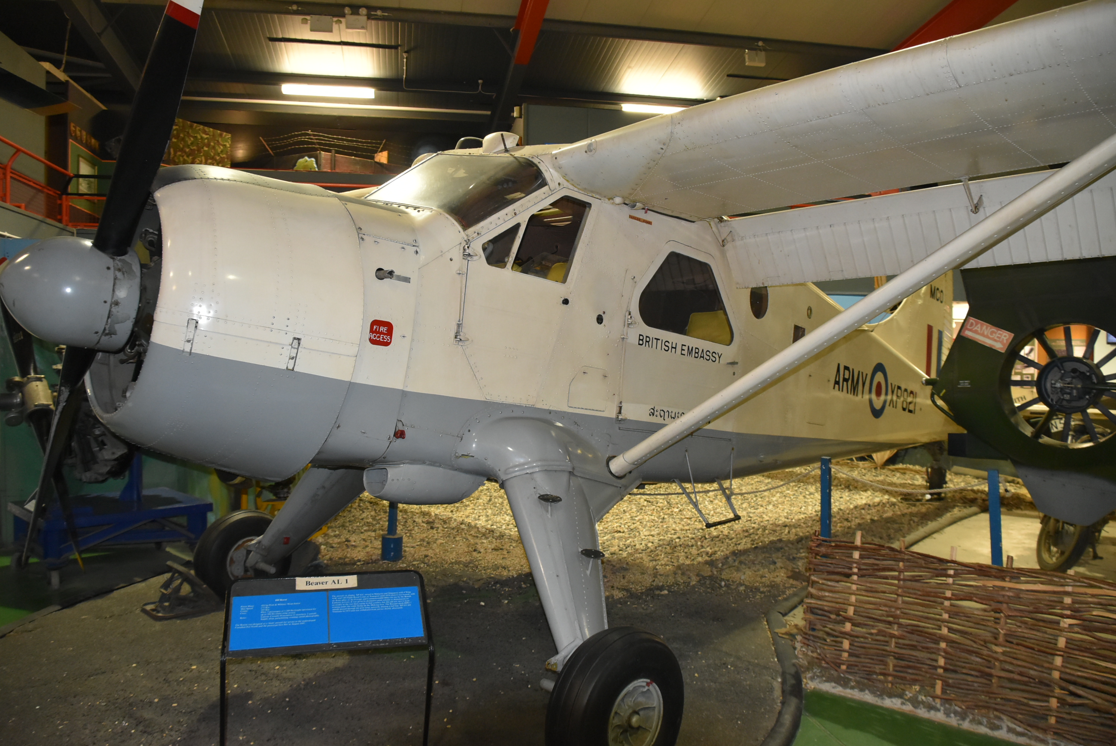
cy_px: 373
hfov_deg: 67.3
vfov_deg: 48.0
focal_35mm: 27
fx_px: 838
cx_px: 558
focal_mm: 18
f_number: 3.5
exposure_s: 1/60
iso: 1800
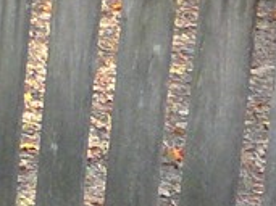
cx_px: -415
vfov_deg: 7.0
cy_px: 187
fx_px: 1673
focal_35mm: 210
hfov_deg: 8.5
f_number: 2.8
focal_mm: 5.2
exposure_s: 1/30
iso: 320
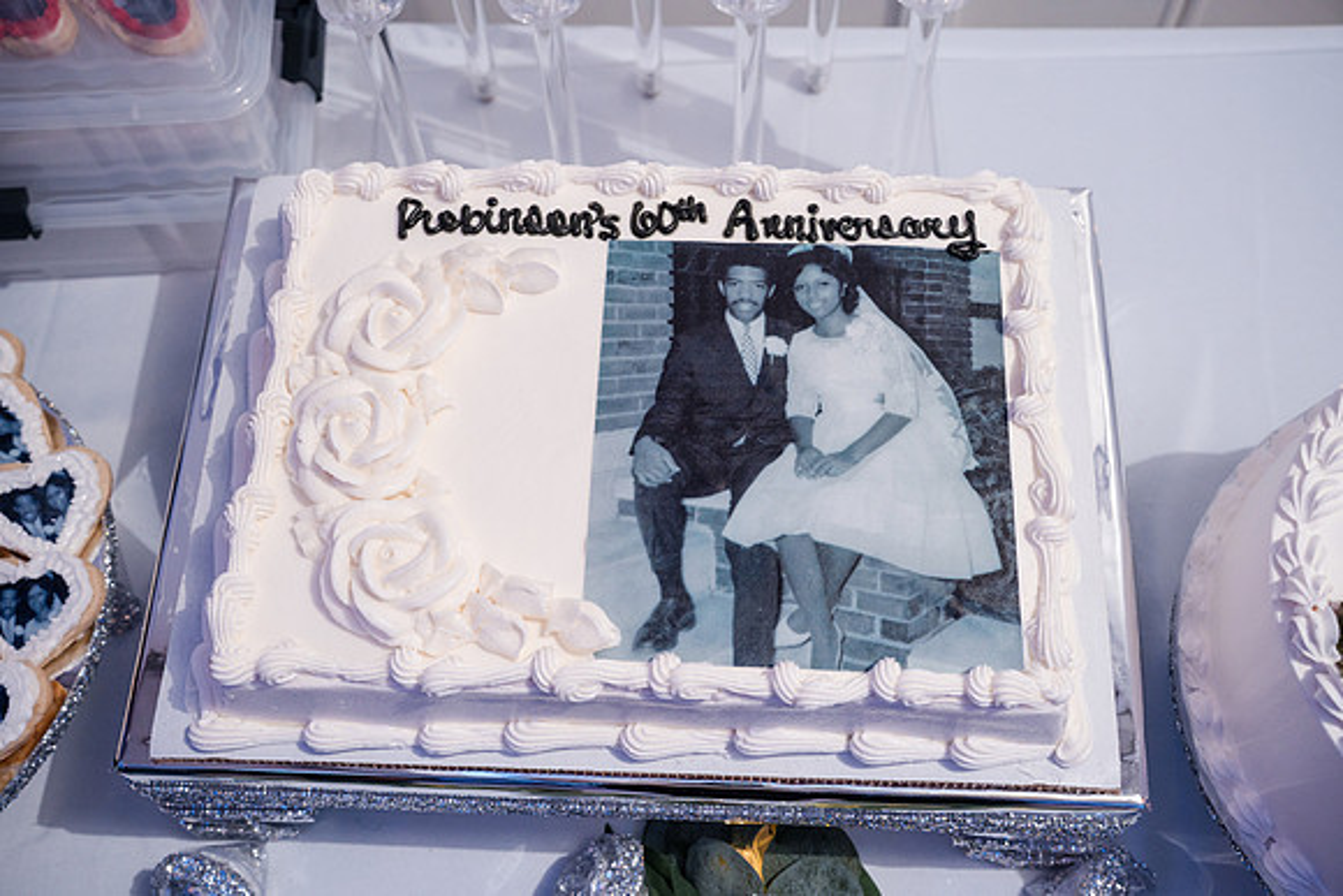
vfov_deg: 32.6
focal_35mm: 41
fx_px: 1530
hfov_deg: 47.4
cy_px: 448
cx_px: 672
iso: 2500
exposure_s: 1/250
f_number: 5
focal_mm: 41
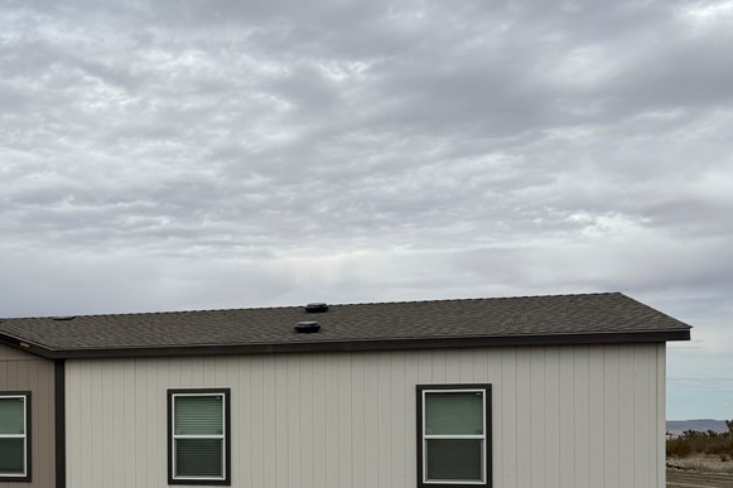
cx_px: 106
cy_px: 425
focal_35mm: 44
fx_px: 896
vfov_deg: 29.4
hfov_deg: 41.7
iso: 80
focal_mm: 6.76
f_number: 1.78
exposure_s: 1/8130
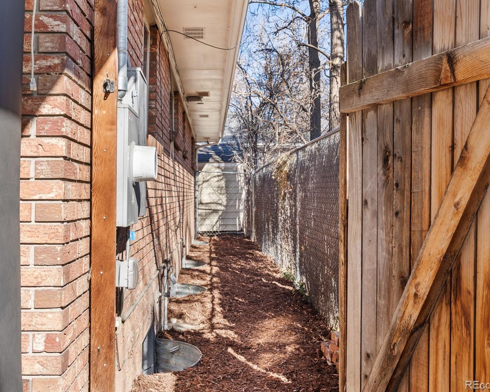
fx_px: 580
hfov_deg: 45.8
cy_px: 194
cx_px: 227
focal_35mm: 40
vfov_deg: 37.3
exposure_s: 1/40
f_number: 8
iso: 160
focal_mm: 35
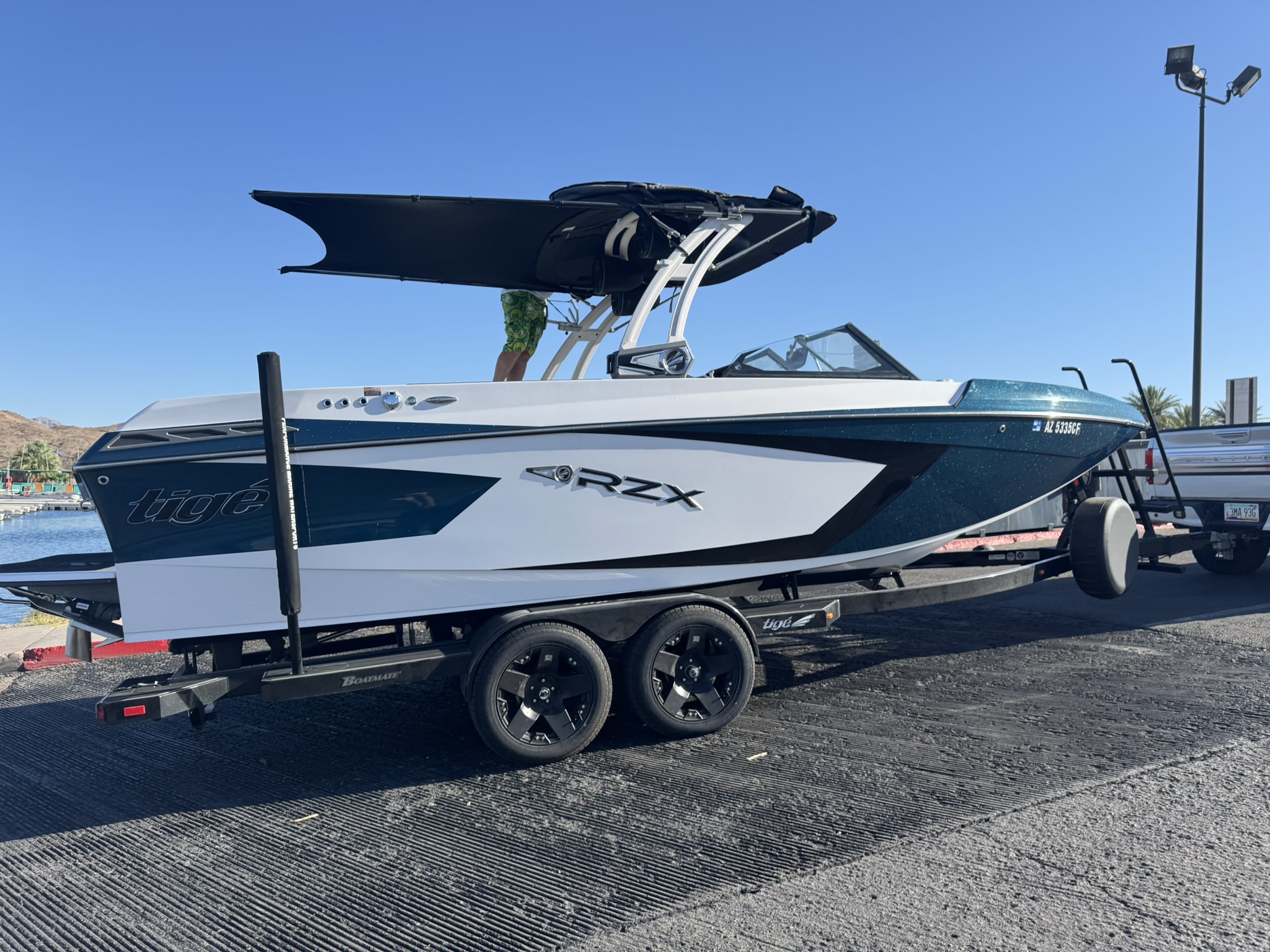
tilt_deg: -0.1
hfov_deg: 71.6
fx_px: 881
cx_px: 635
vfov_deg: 56.8
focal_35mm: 24
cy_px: 476
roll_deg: -0.6
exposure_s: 1/3597
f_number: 1.78
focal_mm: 6.76
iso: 80
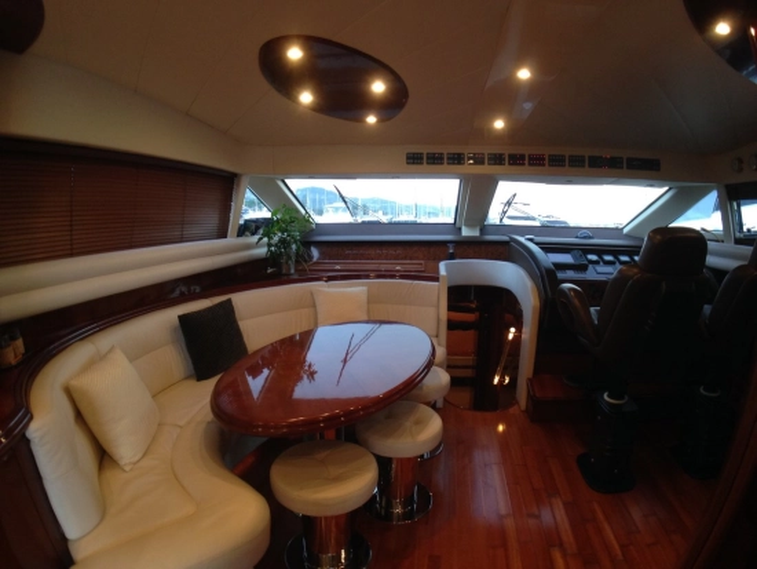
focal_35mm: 33
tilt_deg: -9.6
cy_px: 284
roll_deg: +0.0
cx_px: 378
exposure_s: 1/20
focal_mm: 4.12
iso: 100
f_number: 2.4
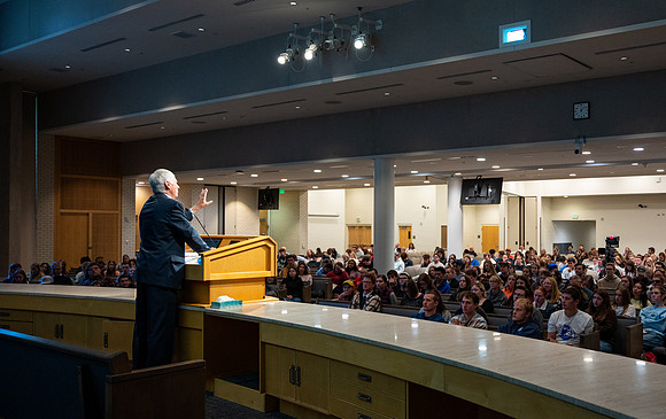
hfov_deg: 50.8
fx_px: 693
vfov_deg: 33.6
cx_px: 416
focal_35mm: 38
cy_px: 215
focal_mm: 30
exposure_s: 1/200
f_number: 4
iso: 1600
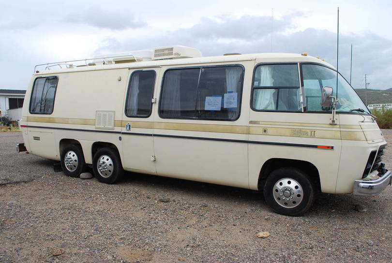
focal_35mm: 27
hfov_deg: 67.3
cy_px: 132
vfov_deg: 48.1
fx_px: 295
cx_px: 196
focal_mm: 18
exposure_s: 1/200
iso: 100
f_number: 7.1
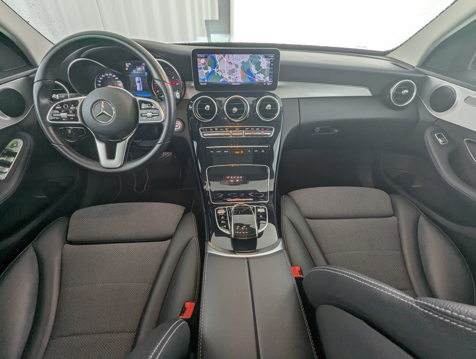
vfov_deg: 78.2
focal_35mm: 16
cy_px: 180
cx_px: 238
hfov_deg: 94.4
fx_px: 220
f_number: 2.2
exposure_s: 1/54
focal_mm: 2.35
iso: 66
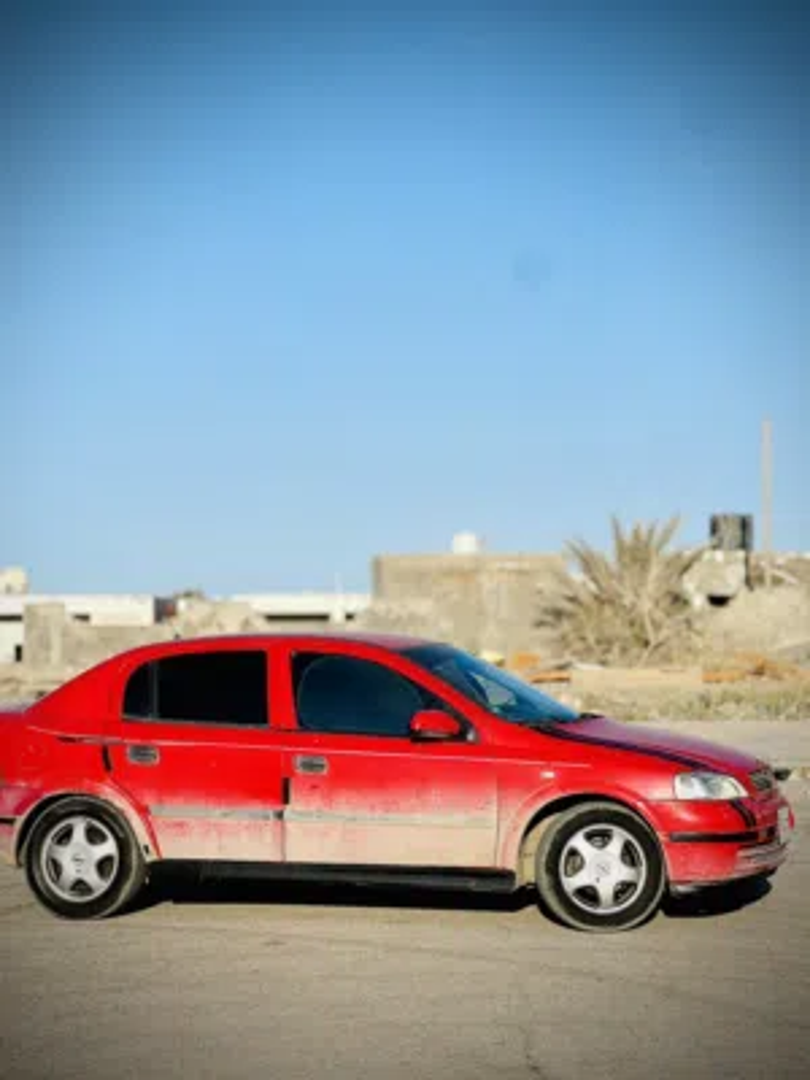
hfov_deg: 19.1
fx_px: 2402
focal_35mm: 77
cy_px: 540
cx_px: 405
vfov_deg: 25.3
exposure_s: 1/943
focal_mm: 9
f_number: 2.8
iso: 32
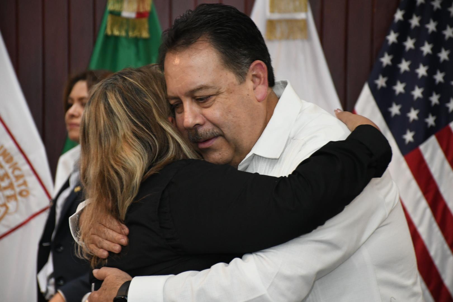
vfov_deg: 9.1
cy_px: 151
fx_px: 1887
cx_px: 226
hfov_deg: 13.7
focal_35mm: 150
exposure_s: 1/125
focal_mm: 100
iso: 3200
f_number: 5.6
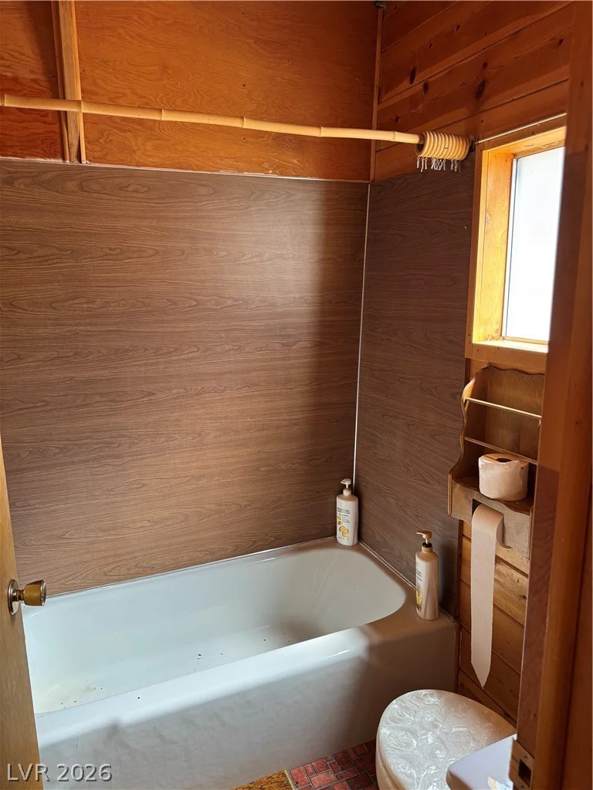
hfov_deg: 56.8
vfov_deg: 71.6
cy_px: 395
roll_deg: +0.7
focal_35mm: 24
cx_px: 296
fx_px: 548
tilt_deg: -11.5
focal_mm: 6.76
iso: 200
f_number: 1.78
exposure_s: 1/96
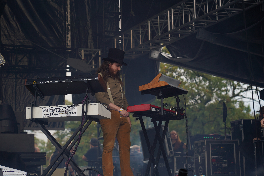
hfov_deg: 19.5
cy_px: 88
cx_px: 132
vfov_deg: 13.0
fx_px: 770
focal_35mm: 105
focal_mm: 105
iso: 100
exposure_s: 1/200
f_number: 5
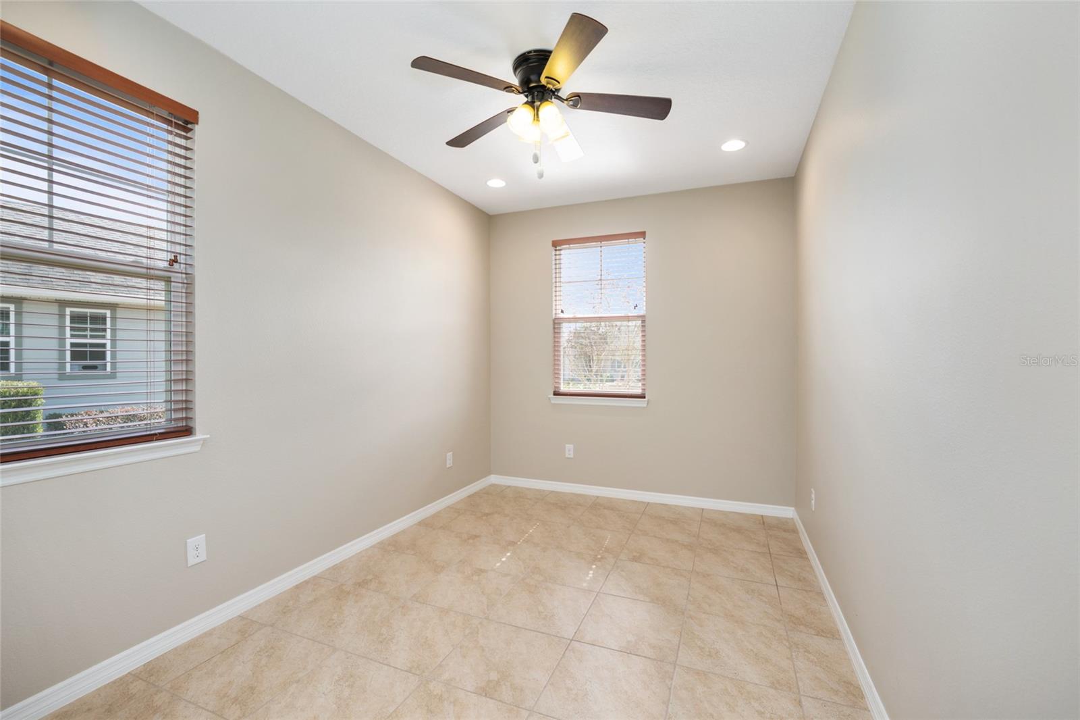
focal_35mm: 15
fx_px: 450
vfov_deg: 77.3
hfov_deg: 100.4
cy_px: 360
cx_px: 540
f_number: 7.1
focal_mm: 15
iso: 400
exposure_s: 1/30
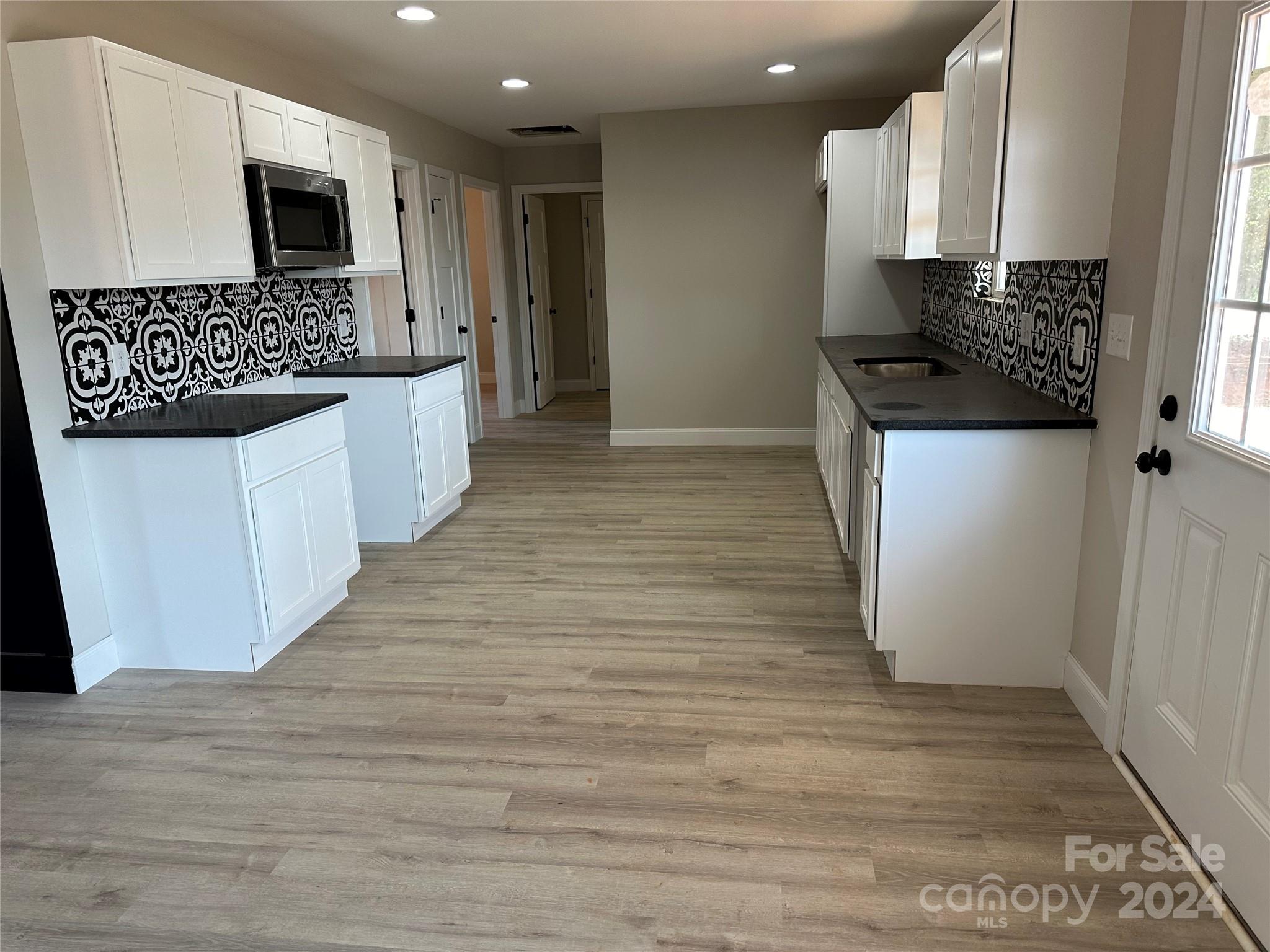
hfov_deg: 71.6
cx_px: 635
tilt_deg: -13.9
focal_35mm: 24
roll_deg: +1.4
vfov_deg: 56.8
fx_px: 881
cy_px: 476
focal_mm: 6.86
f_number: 1.78
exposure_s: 1/120
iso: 125
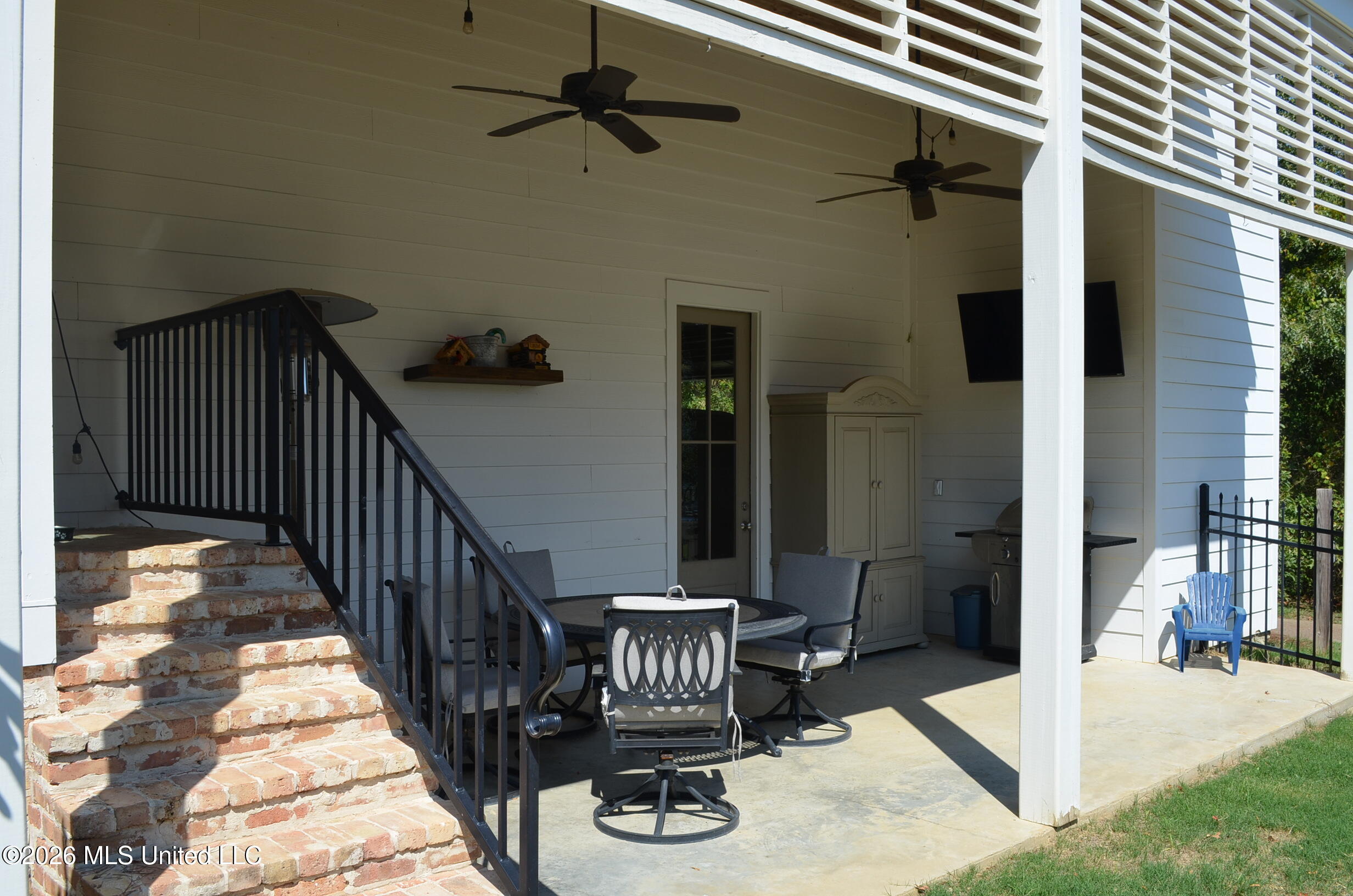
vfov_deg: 39.8
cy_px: 448
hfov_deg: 57.3
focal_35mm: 33
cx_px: 676
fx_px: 1238
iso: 125
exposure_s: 1/250
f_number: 8
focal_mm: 22
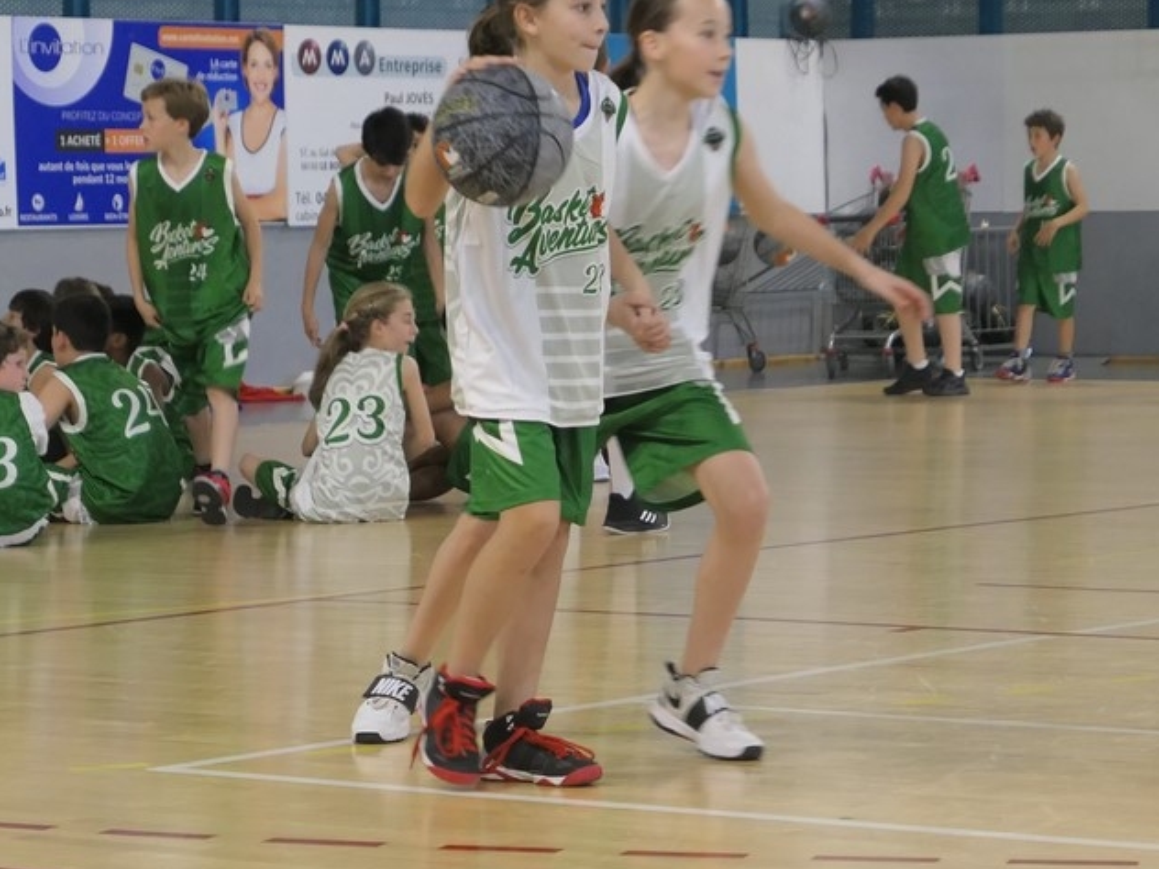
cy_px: 436
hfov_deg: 12.5
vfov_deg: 9.4
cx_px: 583
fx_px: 5290
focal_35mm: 158
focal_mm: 26.4
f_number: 2.8
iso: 800
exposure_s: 1/125
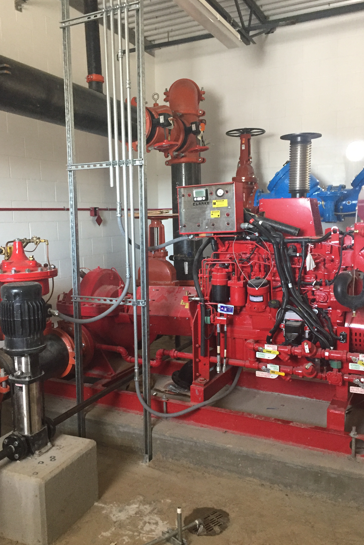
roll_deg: +0.1
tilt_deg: -6.5
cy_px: 280
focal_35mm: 32
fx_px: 485
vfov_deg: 58.7
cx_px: 172
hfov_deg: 41.1
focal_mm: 4.15
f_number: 2.2
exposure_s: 1/30
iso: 200
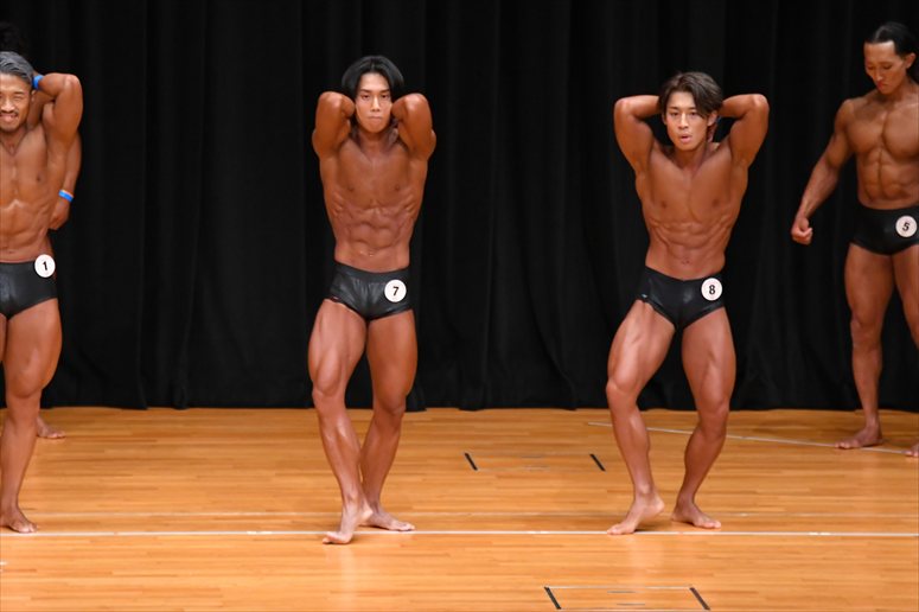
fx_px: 6889
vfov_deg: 5.1
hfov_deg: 7.6
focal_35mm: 270
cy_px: 306
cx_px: 460
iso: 4000
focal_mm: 180
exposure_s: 1/400
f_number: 5.6
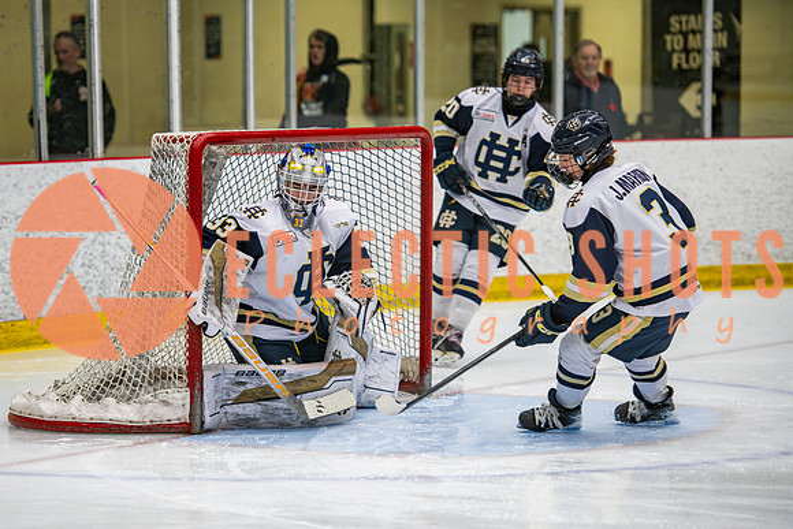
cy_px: 264
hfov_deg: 12.8
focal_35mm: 160
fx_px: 3523
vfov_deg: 8.6
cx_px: 323
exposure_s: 1/640
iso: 2000
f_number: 3.2
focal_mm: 135
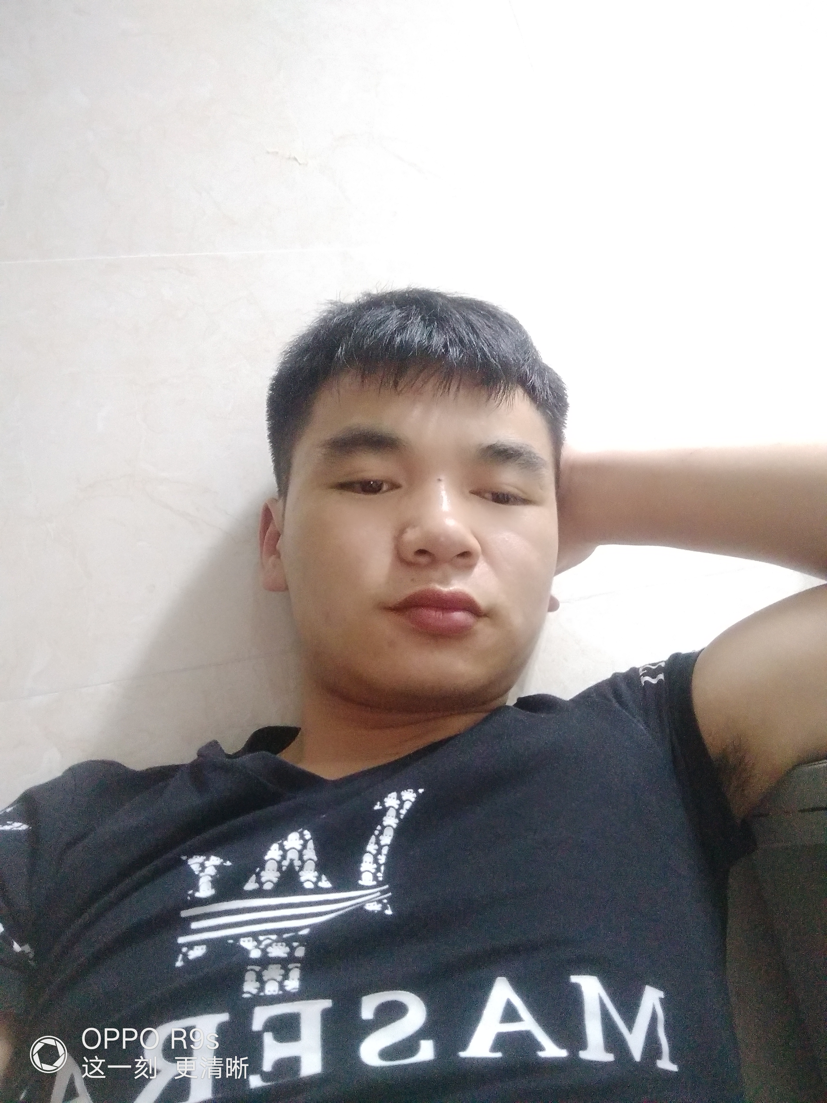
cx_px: 414
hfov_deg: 63.4
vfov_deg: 79.0
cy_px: 552
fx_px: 669
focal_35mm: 21
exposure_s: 1/20
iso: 1250
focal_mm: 3.57
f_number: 2
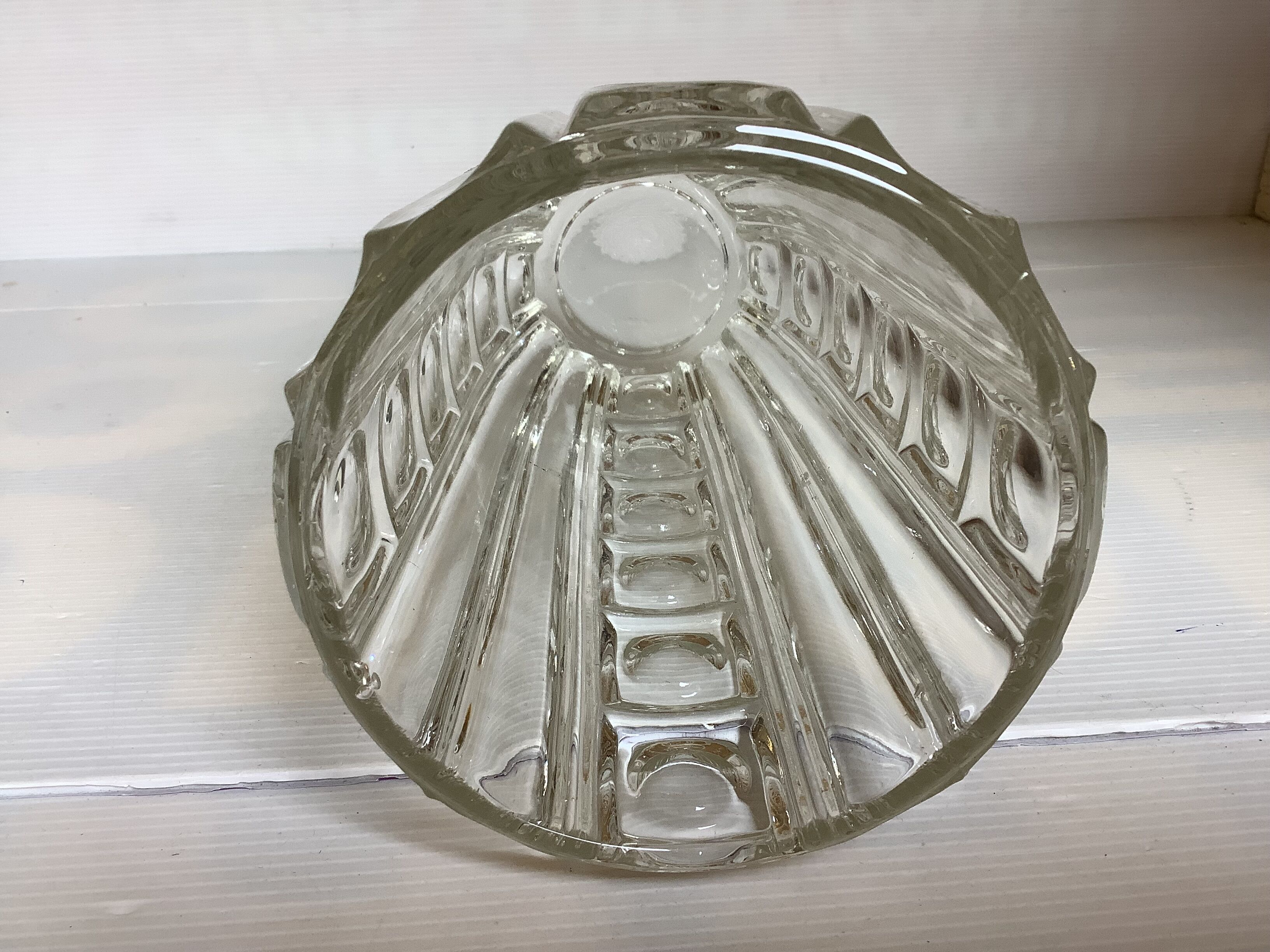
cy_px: 476
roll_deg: +2.2
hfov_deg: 58.4
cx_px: 635
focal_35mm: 31
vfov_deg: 45.4
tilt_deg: -23.4
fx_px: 1137
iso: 50
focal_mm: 3.3
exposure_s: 1/50
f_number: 2.4
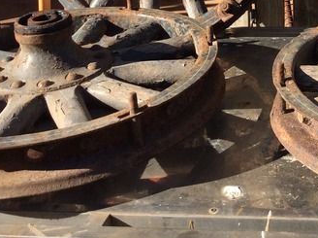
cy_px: -22
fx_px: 716
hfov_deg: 24.2
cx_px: 301
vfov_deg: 18.2
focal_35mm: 78
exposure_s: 1/622
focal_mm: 3.3
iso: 32
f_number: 2.4
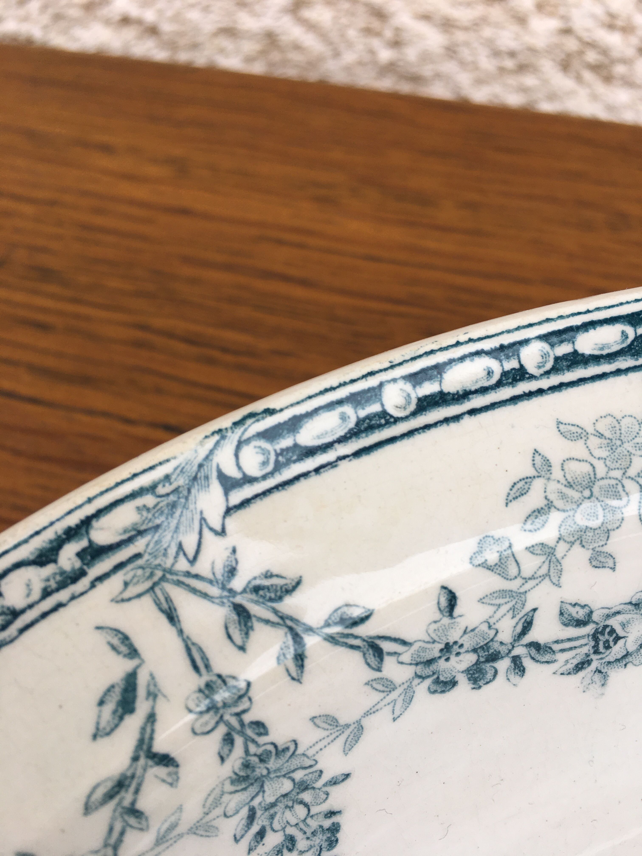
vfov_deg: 61.7
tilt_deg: -59.1
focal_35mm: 29
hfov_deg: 48.2
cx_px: 321
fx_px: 717
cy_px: 428
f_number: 2.2
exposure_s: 1/343
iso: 25
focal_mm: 4.15
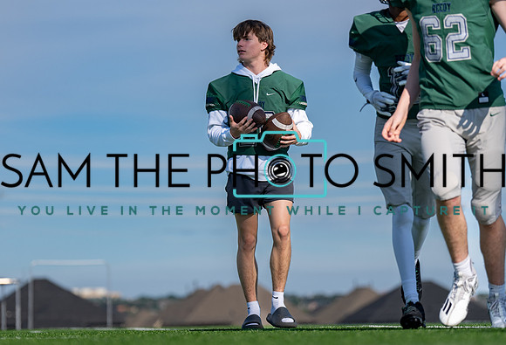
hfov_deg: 11.4
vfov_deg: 7.8
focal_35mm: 179
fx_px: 2532
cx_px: 206
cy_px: 174
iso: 100
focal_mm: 126
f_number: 2.8
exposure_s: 1/3200
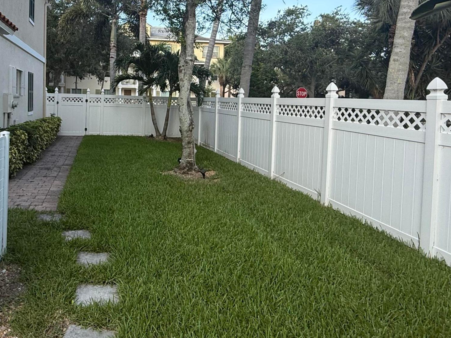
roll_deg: -1.3
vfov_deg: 50.5
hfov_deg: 63.3
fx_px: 352
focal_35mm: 27
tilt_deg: -2.3
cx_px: 143
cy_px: 114
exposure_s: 1/405
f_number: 2.2
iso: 64
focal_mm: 2.22
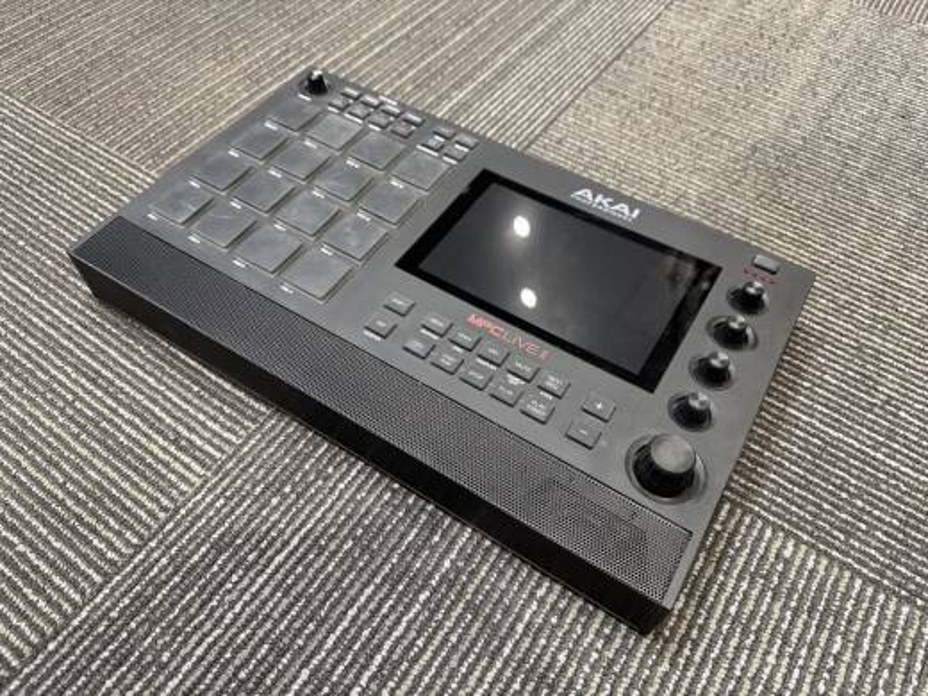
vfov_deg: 56.8
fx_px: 643
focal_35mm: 24
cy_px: 348
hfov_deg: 71.6
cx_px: 464
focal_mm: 6.76
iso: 250
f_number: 1.78
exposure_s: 1/60
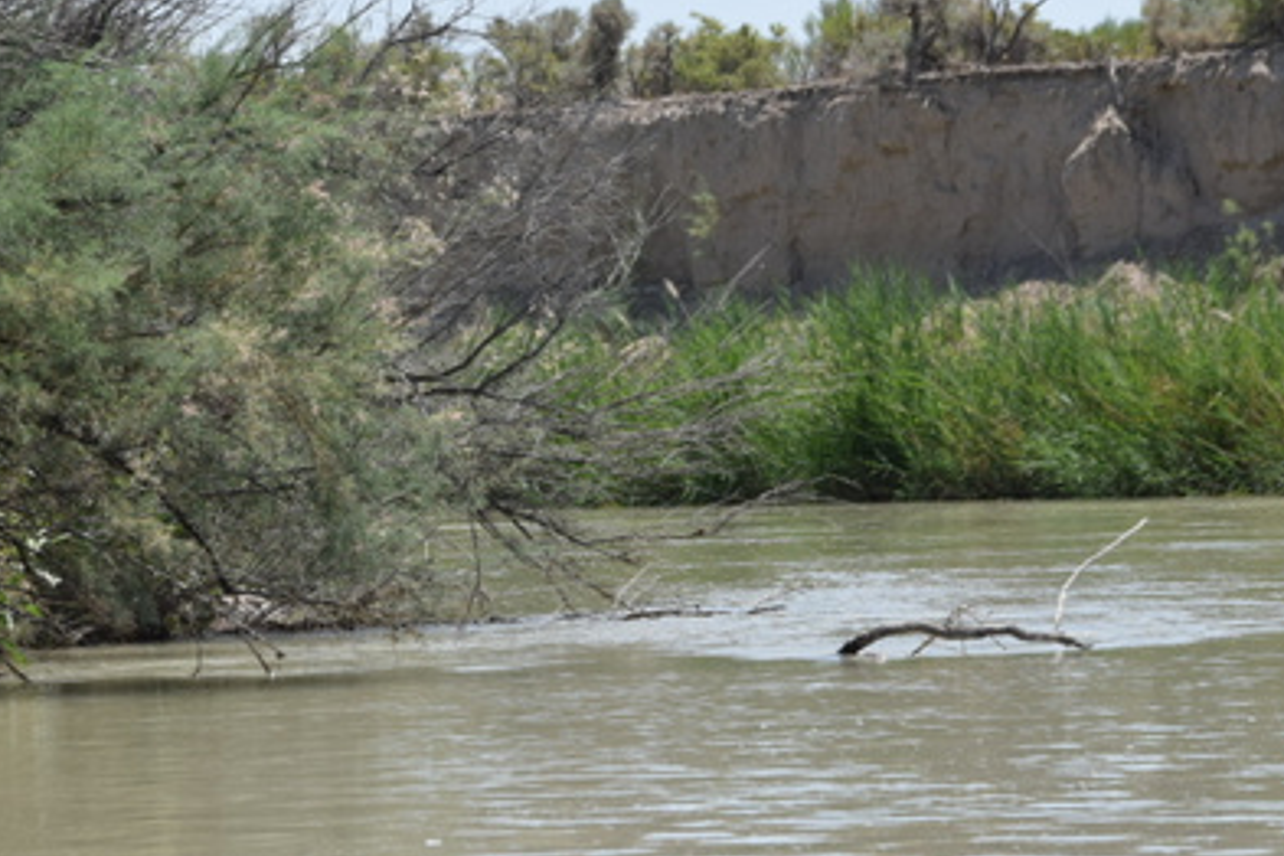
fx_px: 7846
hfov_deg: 9.3
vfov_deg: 6.2
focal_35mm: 220
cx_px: 444
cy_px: 426
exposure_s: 1/800
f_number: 7.1
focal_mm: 90
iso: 200
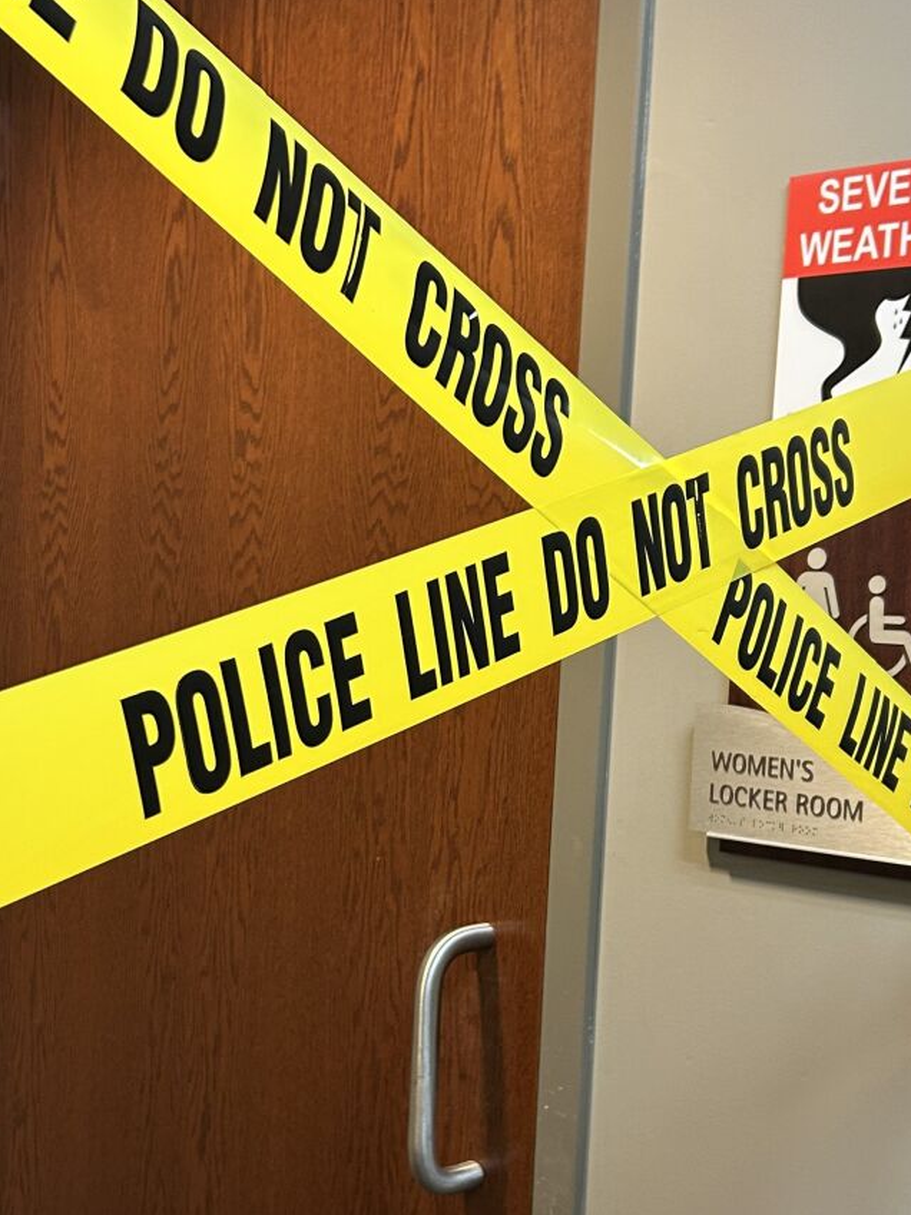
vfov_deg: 37.2
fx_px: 1790
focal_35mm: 51
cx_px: 433
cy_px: 793
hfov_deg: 28.6
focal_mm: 5.7
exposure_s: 1/60
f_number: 1.5
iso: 160
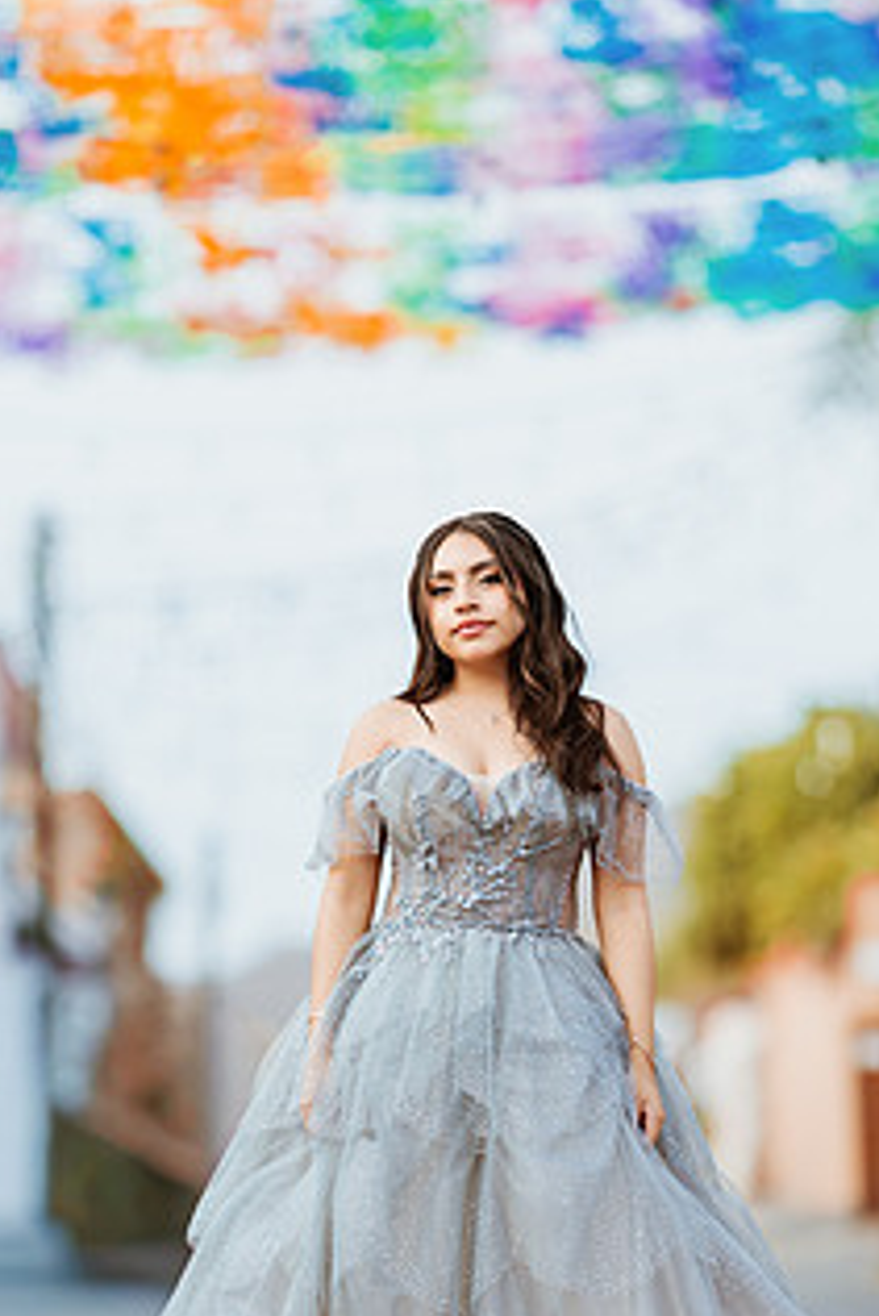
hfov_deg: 7.2
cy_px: 900
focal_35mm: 192
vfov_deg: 10.7
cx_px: 521
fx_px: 7024
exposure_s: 1/2000
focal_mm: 135
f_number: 1.8
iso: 100
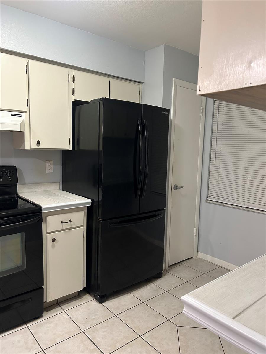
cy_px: 177
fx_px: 266
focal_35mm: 26
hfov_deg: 53.1
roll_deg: -2.3
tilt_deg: -6.7
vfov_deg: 67.3
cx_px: 133
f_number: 1.5
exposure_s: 1/60
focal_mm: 5.7
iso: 400
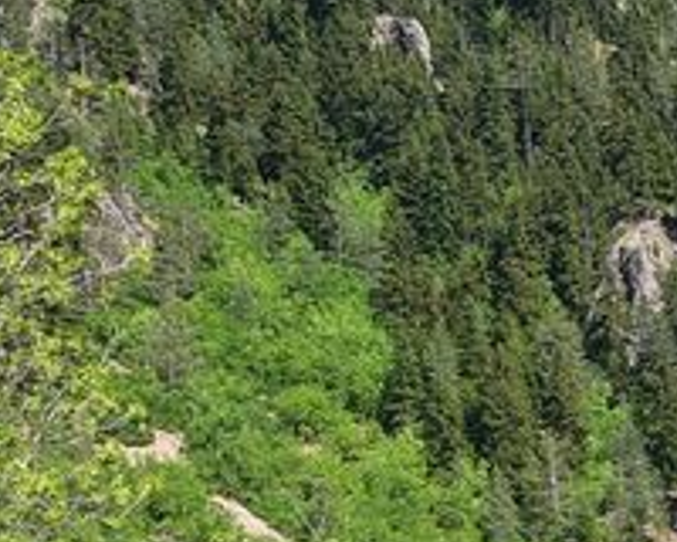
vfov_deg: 5.0
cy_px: 967
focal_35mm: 305
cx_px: 1472
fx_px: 6111
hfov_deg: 6.1
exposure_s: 1/125
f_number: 11
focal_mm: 50
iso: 160
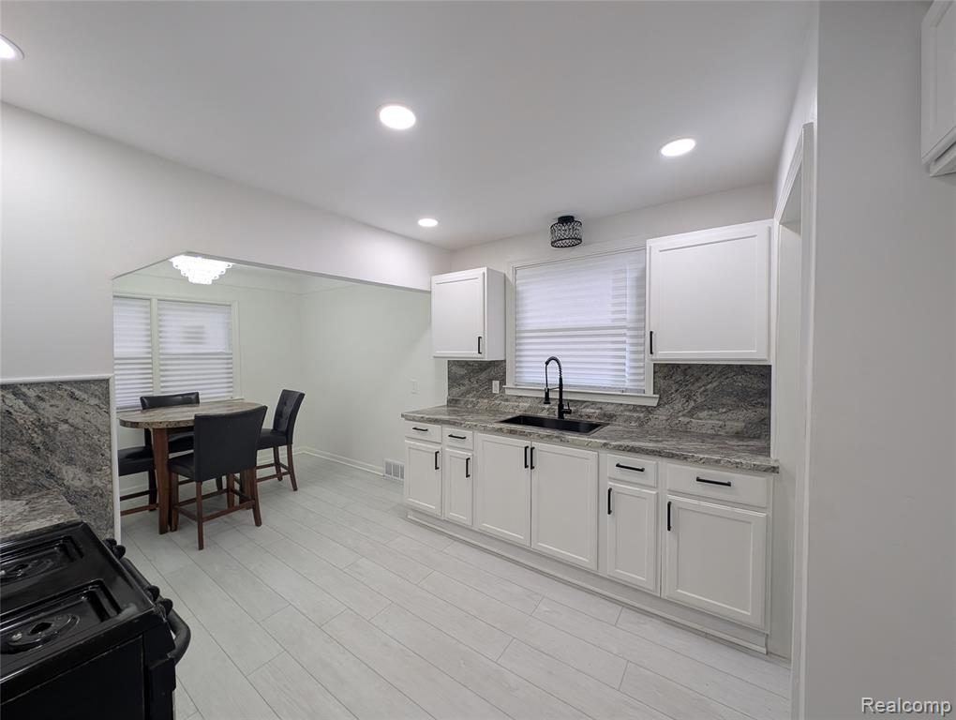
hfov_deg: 110.5
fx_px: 332
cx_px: 478
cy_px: 360
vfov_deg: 94.6
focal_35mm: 12
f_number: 1.95
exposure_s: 1/120
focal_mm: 2.23
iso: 77
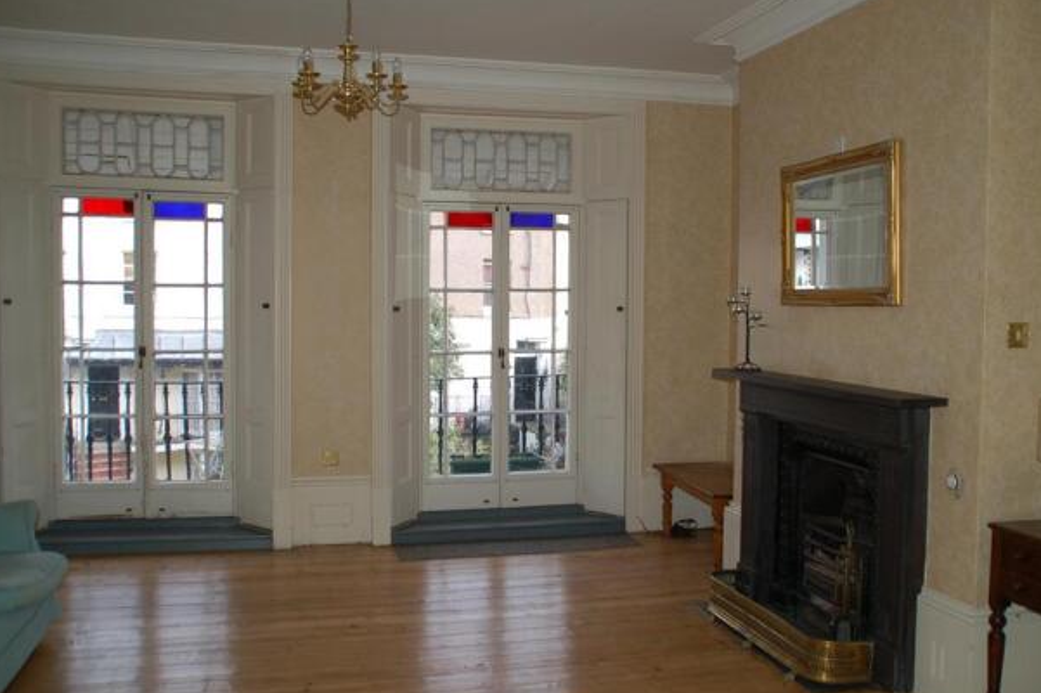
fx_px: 1040
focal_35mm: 36
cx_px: 520
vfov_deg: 36.8
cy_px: 340
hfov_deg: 53.2
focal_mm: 22
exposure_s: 1/400
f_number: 3.5
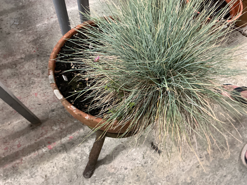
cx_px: 124
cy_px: 92
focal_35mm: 29
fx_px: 207
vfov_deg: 48.2
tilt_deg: -61.9
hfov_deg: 61.7
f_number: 1.8
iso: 250
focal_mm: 3
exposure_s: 1/33
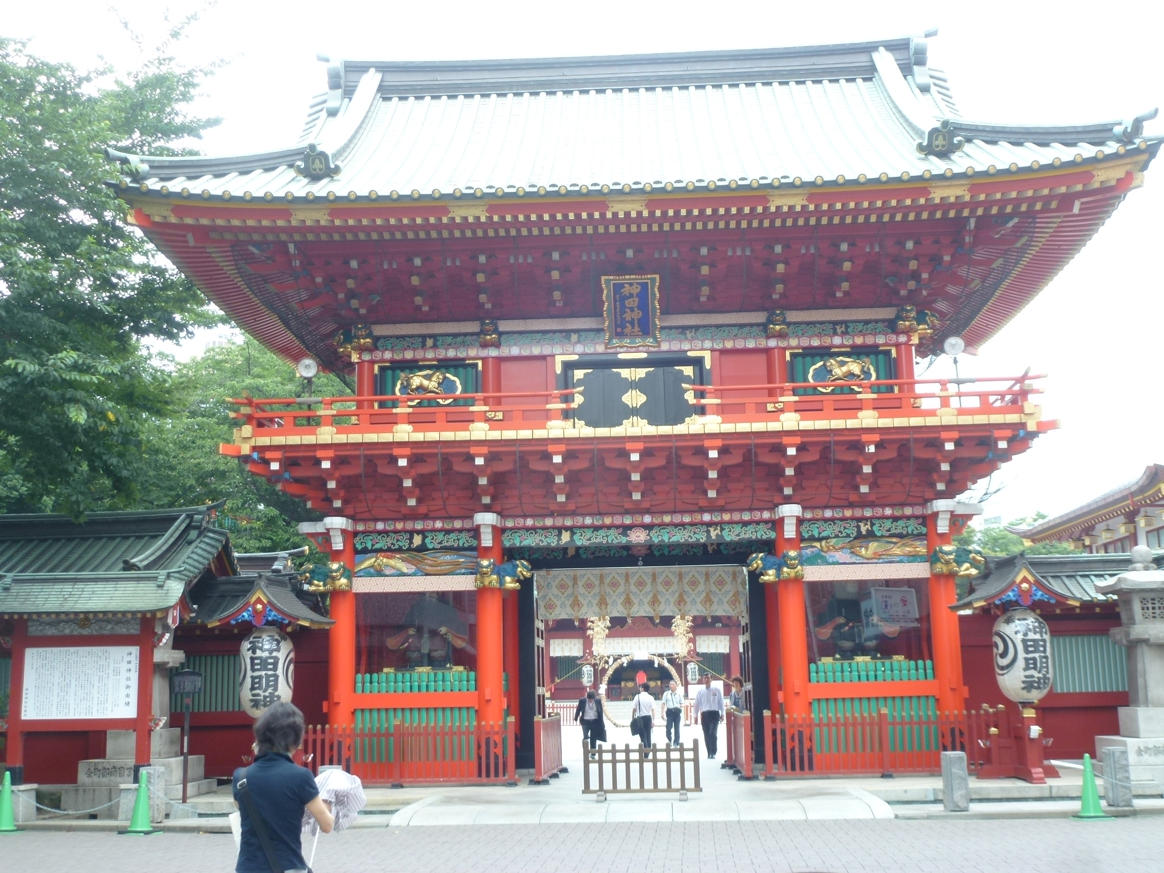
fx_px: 1278
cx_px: 582
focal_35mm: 38
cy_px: 436
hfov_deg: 49.0
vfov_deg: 37.7
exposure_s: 1/100
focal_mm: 6.8
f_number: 3.8
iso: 100
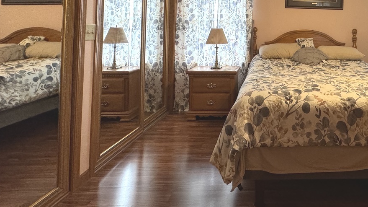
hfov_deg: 68.5
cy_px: 23
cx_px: 283
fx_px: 244
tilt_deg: +1.3
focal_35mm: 25
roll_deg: -1.0
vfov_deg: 42.4
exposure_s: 1/120
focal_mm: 2.22
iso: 250
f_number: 2.2
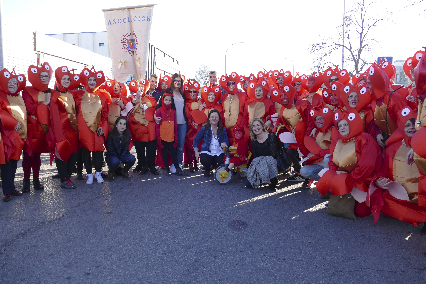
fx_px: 296
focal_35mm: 25
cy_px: 142
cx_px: 213
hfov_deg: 71.5
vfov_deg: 51.3
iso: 125
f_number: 2.8
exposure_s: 1/250
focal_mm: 9.12
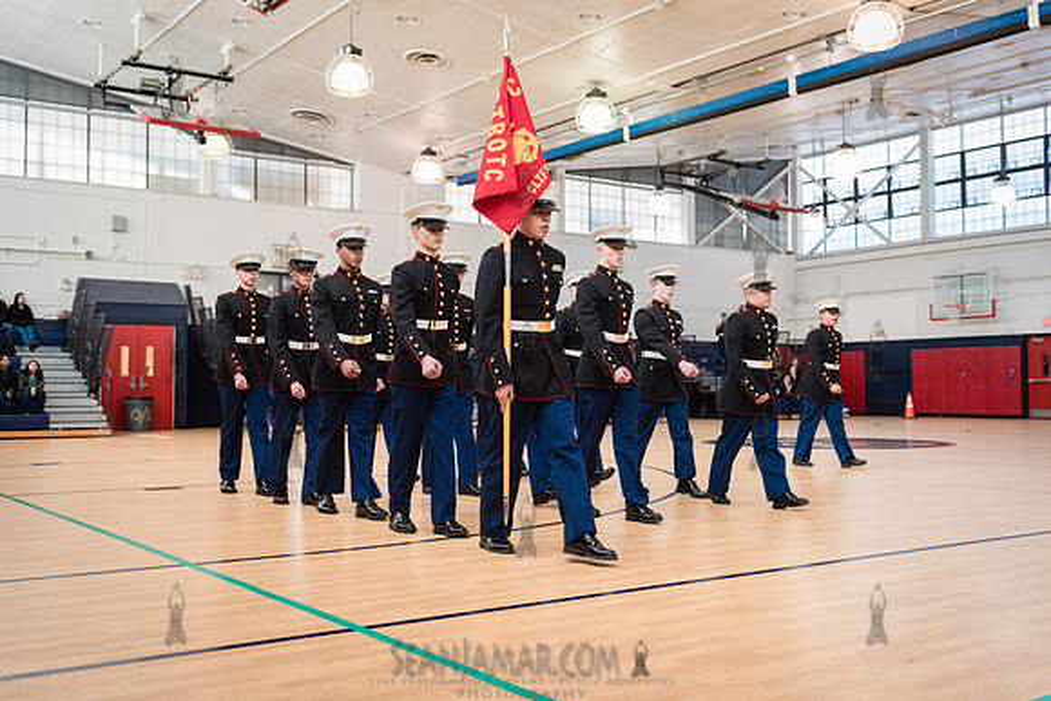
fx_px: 1110
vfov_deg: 35.1
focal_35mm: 38
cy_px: 350
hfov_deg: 50.7
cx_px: 526
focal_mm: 38
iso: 2000
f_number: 4
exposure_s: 1/250
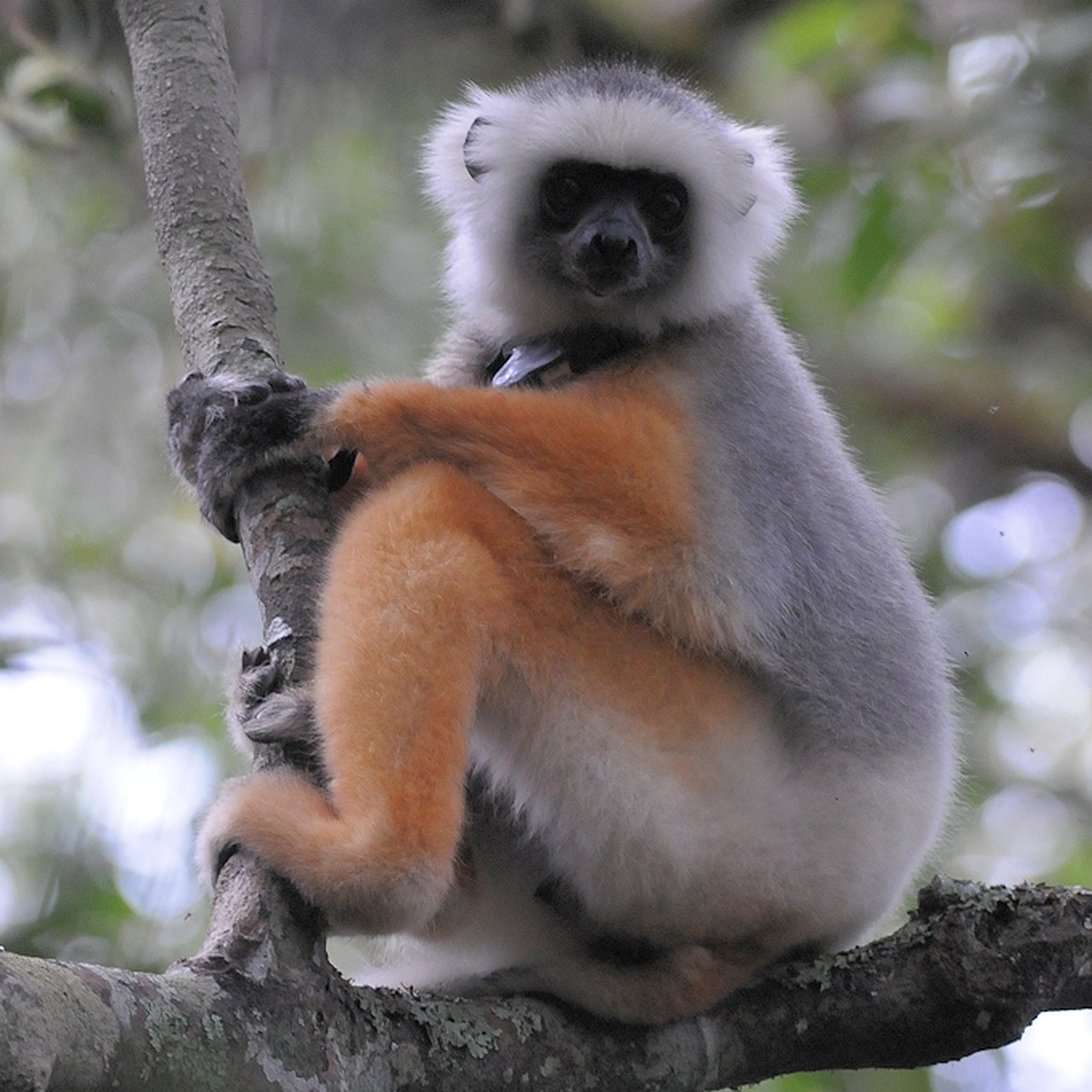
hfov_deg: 4.3
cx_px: 545
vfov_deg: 4.3
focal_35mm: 403
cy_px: 504
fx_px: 14383
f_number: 4
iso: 1250
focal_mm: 210
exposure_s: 1/250
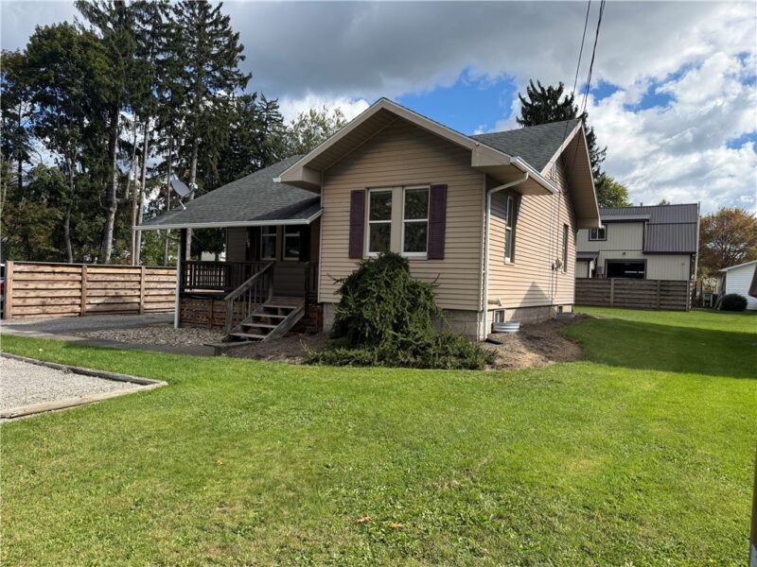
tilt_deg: +0.9
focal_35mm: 24
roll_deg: -2.2
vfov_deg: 56.8
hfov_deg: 71.6
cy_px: 284
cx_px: 378
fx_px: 525
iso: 100
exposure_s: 1/4167
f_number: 1.78
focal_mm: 6.76
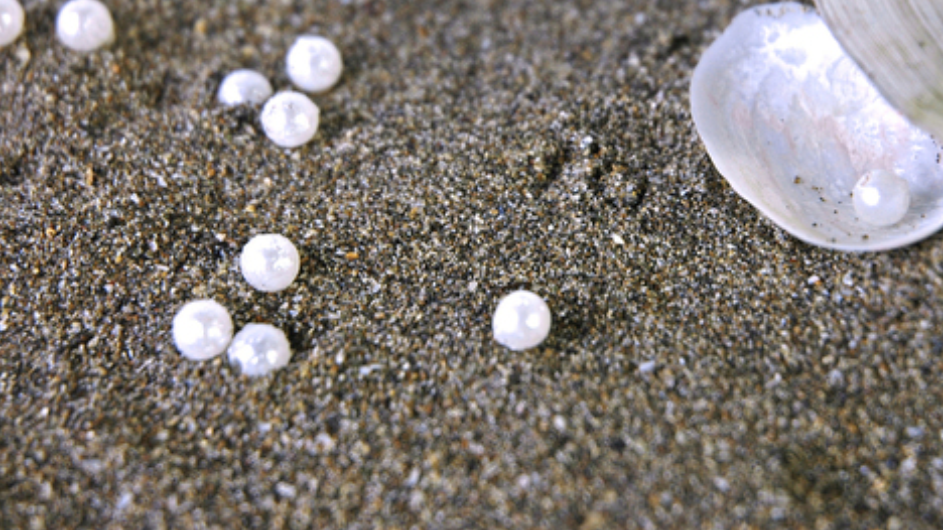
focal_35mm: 150
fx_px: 3750
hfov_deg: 14.3
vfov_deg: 8.1
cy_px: 112
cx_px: 521
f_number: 4.5
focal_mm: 70
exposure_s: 1/5000
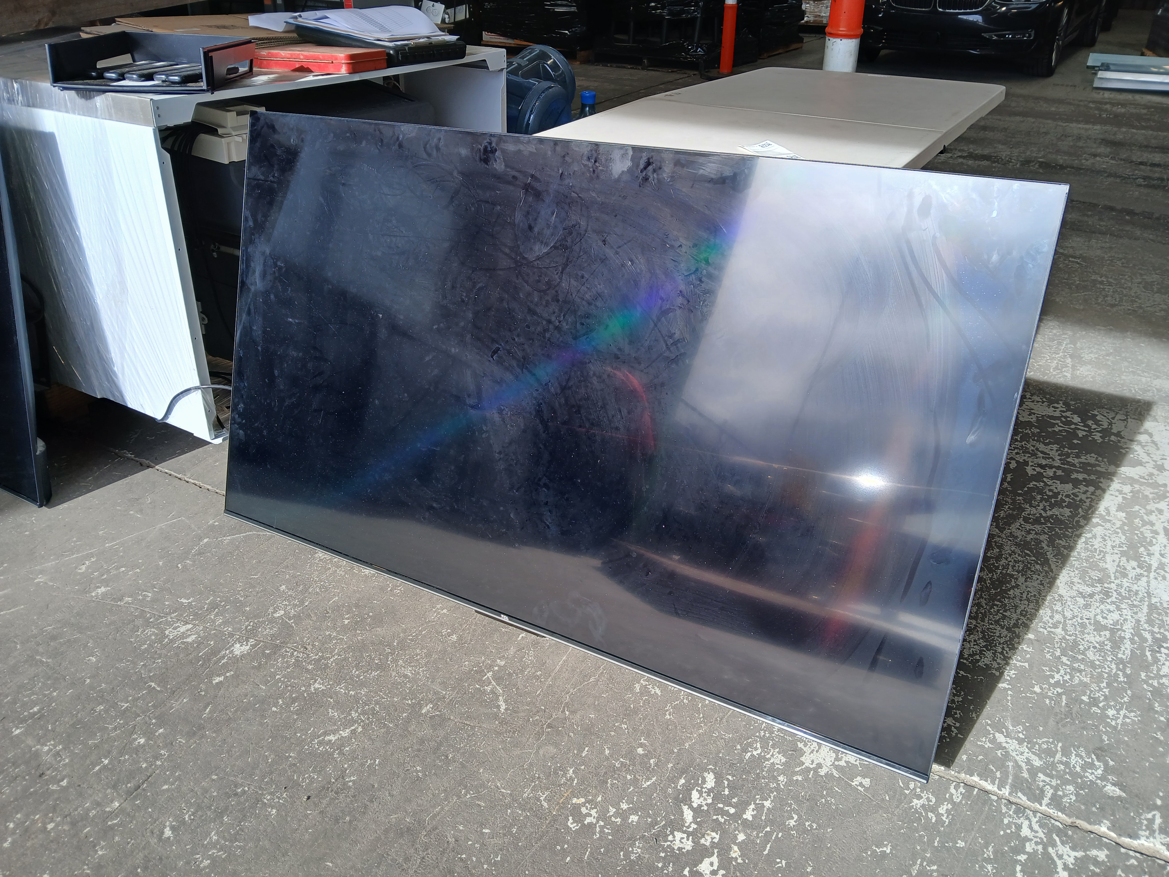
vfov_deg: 53.1
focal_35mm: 26
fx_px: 878
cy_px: 438
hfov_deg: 67.3
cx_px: 584
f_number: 1.8
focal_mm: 3.98
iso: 20
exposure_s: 1/140
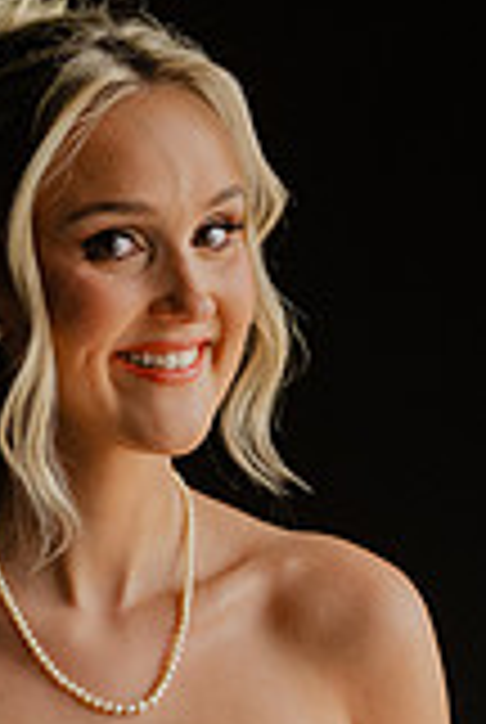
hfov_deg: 8.6
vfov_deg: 12.8
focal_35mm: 159
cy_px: 684
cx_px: 0
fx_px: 3206
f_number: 2.8
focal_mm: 57
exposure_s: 1/320
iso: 640
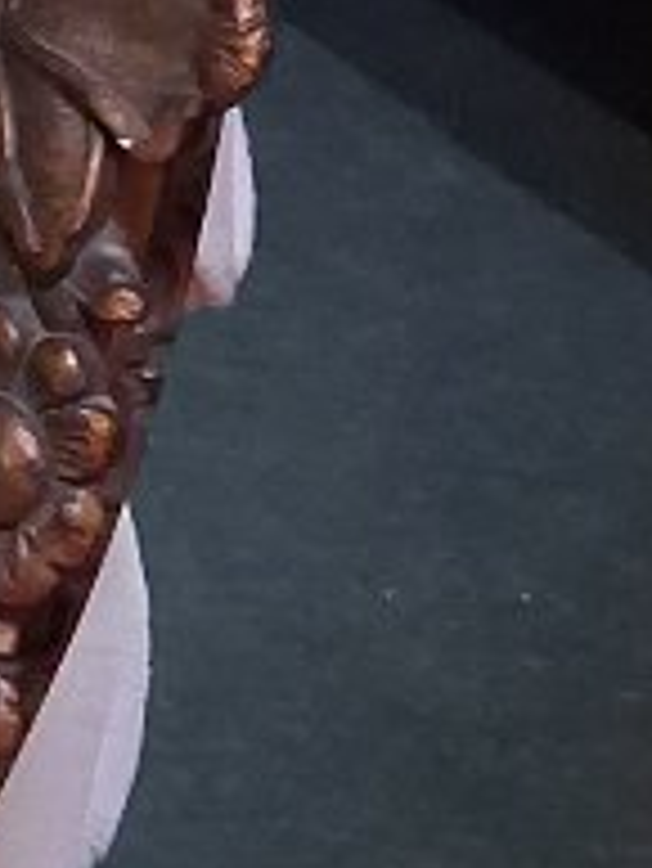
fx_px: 4214
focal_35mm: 168
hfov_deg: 7.8
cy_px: -342
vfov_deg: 11.4
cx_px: -1205
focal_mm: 4
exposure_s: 1/25
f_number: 1.8
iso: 500
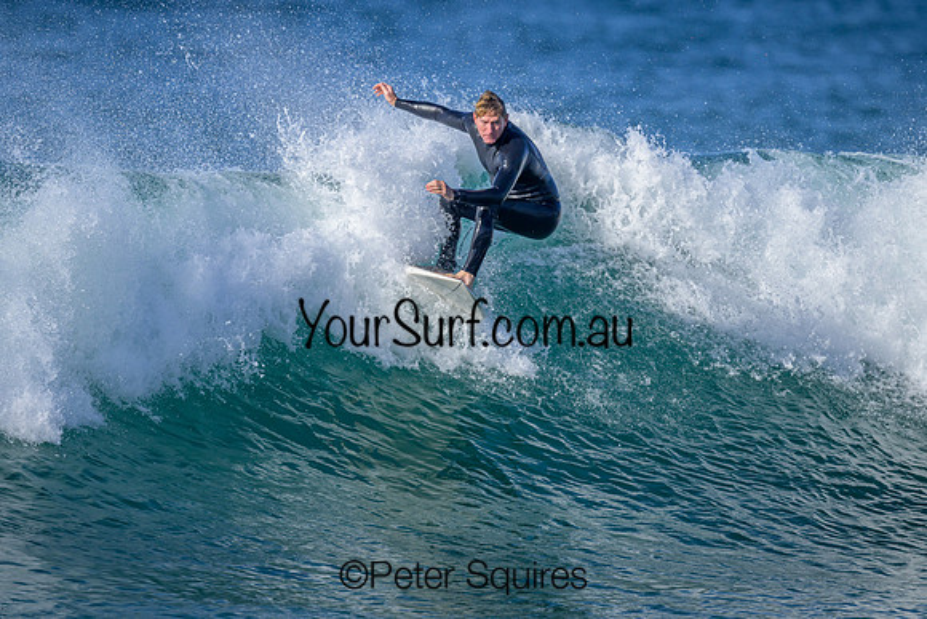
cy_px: 311
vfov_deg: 1.6
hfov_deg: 2.4
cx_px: 428
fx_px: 22193
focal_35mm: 862
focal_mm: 800
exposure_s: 1/2000
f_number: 6.3
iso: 360
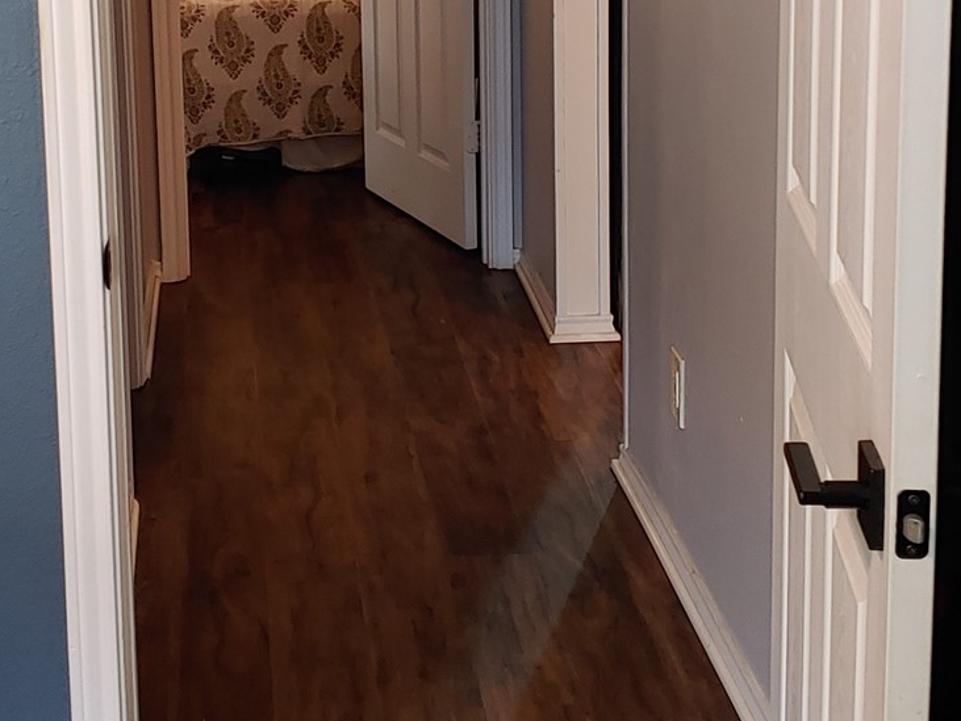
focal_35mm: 70
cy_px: 79
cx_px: 342
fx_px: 1944
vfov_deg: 20.6
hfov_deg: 27.6
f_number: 1.5
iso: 200
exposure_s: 1/30
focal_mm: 4.23
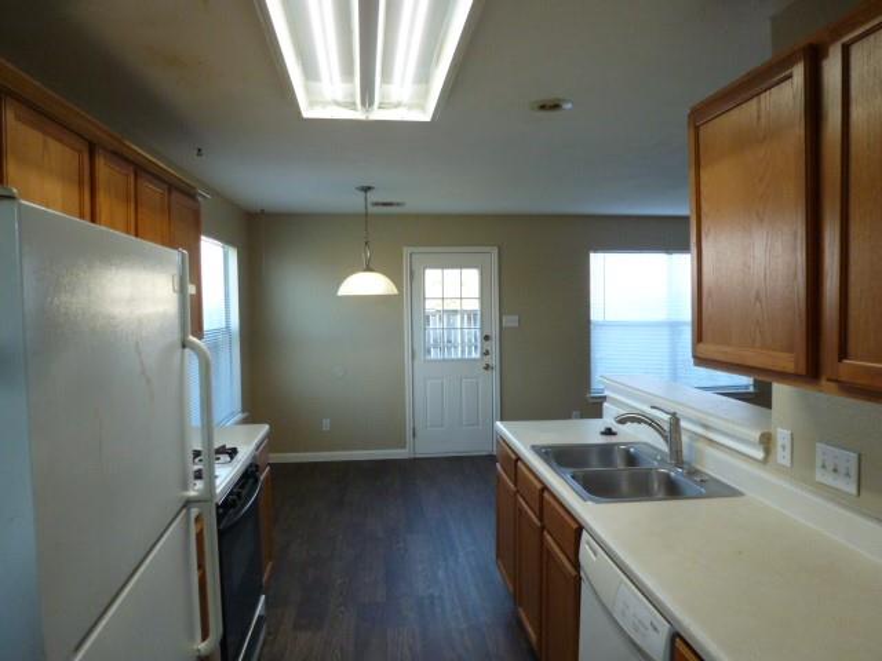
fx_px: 612
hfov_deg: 71.6
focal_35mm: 24
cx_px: 441
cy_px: 330
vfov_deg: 56.8
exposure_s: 1/60
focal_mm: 4.3
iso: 320
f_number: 3.3
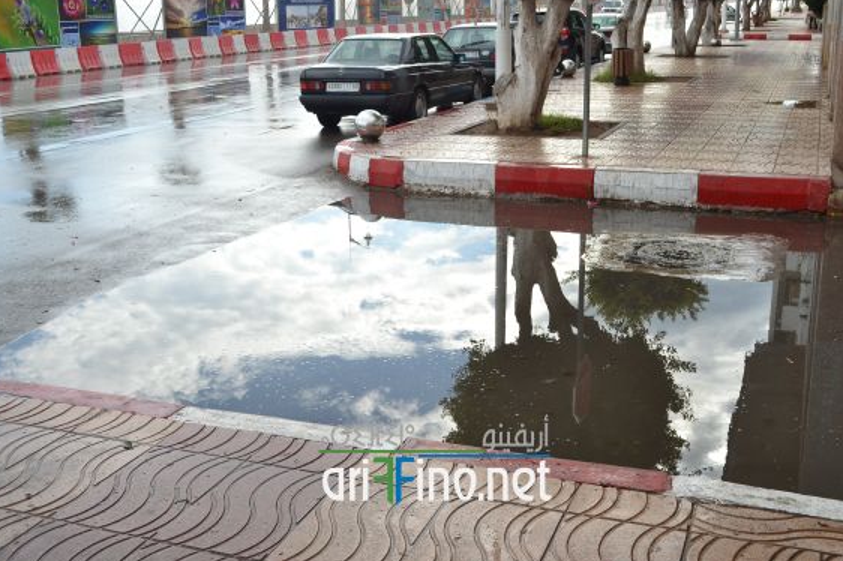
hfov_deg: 47.4
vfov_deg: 32.6
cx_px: 438
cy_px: 254
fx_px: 959
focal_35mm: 41
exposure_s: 1/200
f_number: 7.1
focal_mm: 24
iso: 100
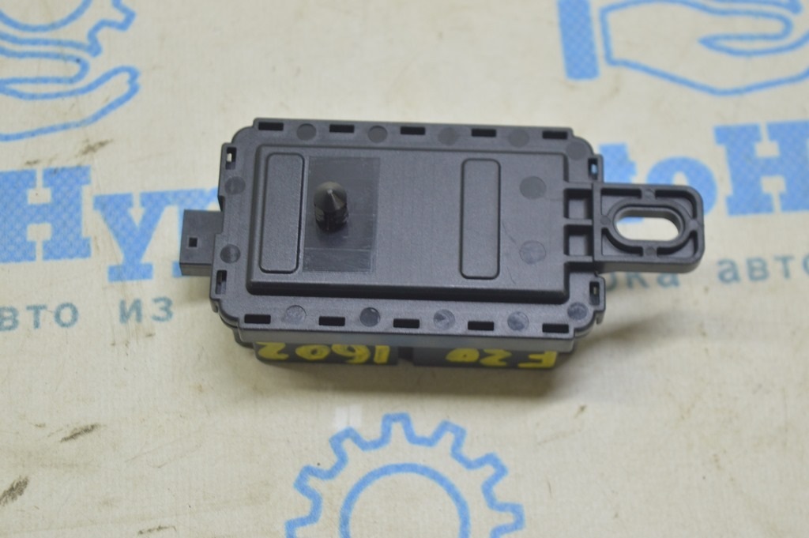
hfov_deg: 24.6
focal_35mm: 82
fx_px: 1852
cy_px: 269
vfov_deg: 16.5
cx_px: 404
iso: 400
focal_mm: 55
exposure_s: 1/20
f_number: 5.6
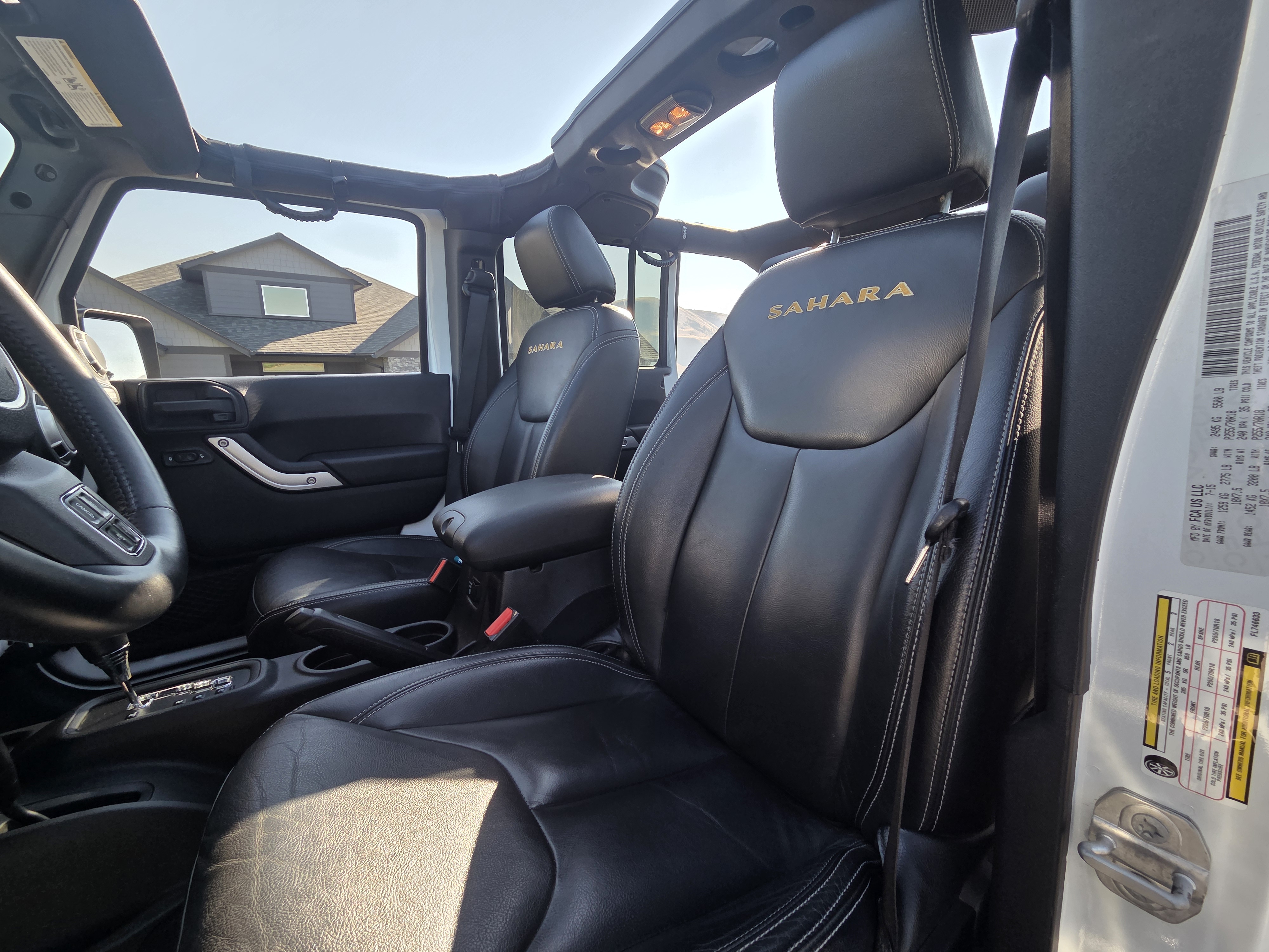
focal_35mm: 13
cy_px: 476
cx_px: 634
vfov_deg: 89.9
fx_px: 477
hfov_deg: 106.2
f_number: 2.2
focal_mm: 2.2
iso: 50
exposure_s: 1/403
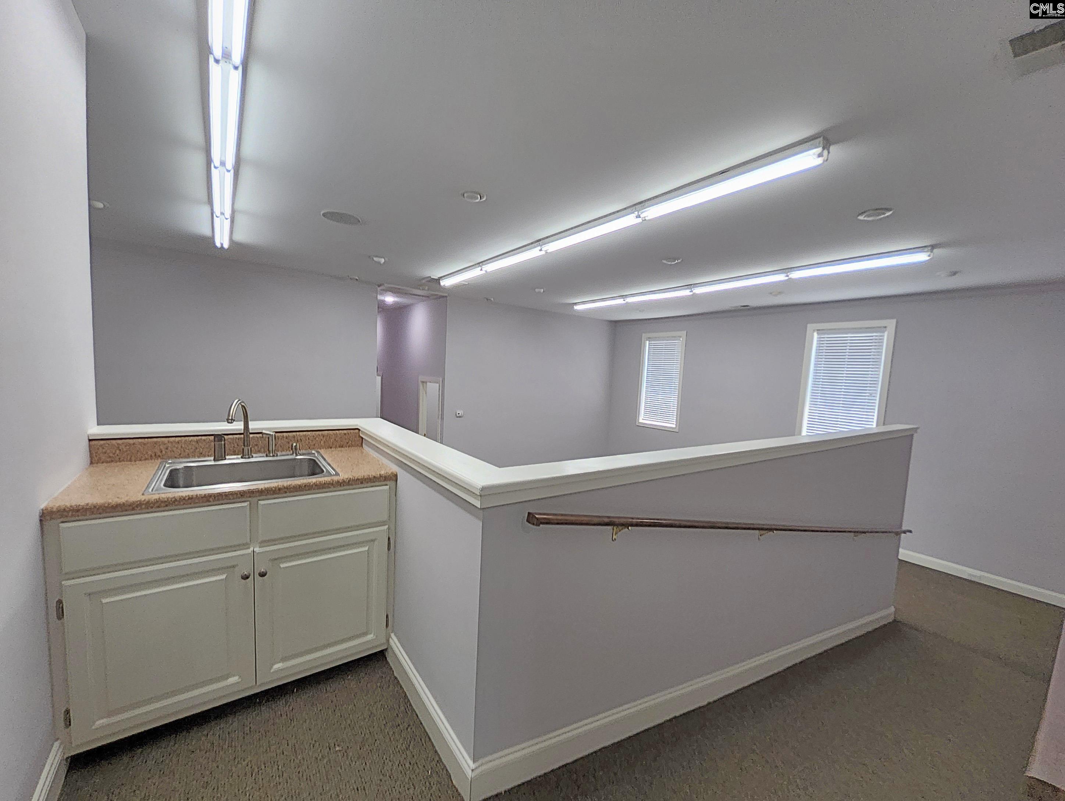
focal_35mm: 13
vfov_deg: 90.0
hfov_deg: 106.1
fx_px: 400
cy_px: 400
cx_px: 532
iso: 80
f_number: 2.2
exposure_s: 1/60
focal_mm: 1.13
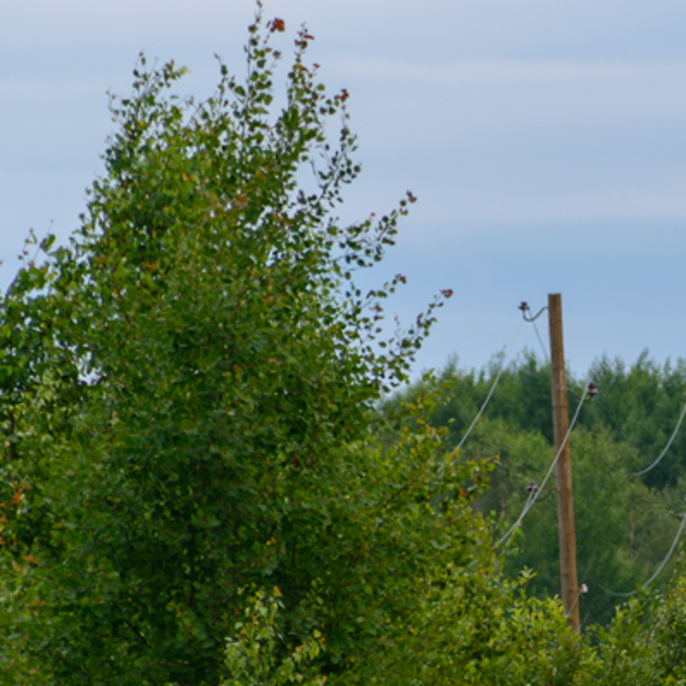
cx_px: 1008
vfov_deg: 1.6
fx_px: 25156
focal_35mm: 1122
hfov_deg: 1.6
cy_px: 570
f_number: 7.1
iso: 200
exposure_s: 1/500
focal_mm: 250
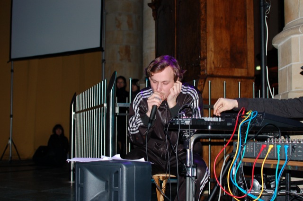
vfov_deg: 25.7
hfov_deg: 37.9
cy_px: 100
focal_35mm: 52
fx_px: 441
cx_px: 152
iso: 400
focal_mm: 35
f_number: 3.5
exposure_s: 1/60
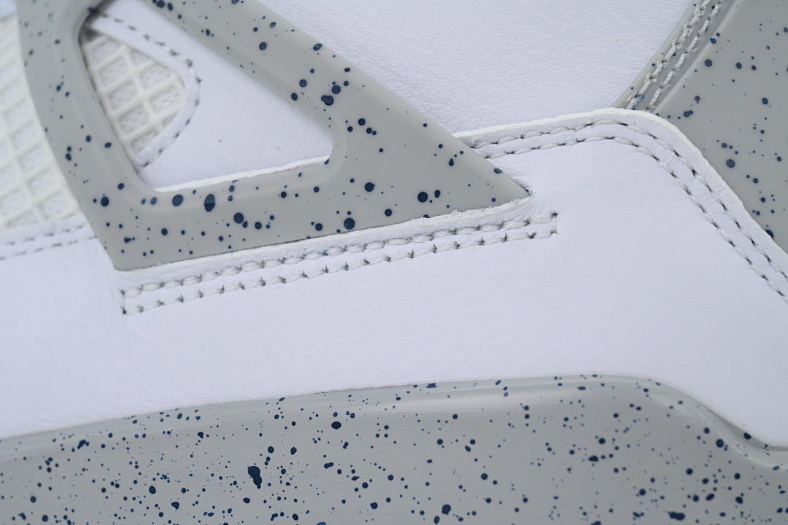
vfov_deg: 13.8
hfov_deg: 20.6
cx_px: 394
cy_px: 262
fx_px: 2167
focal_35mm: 99
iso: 400
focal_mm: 99
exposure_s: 1/100
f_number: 13
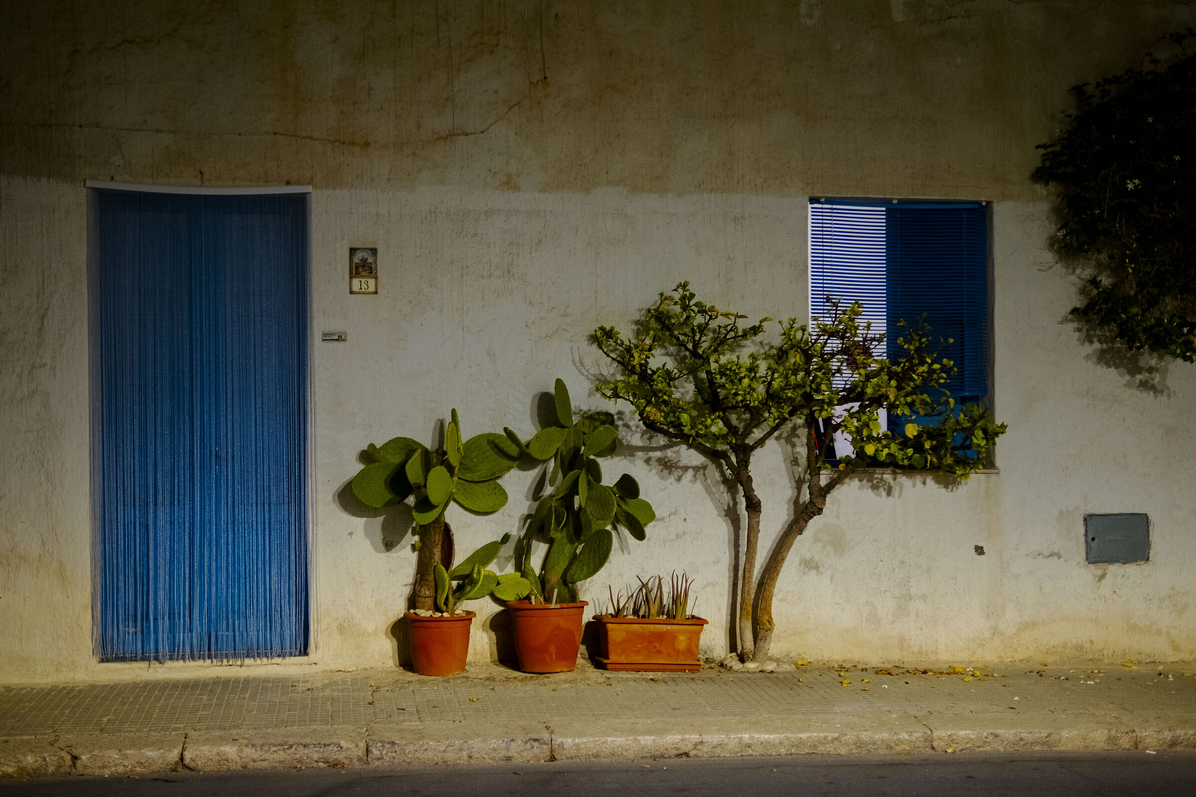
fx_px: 1661
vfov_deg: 27.0
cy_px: 398
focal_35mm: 50
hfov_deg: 39.6
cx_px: 598
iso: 800
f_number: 1.4
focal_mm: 33
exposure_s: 1/70
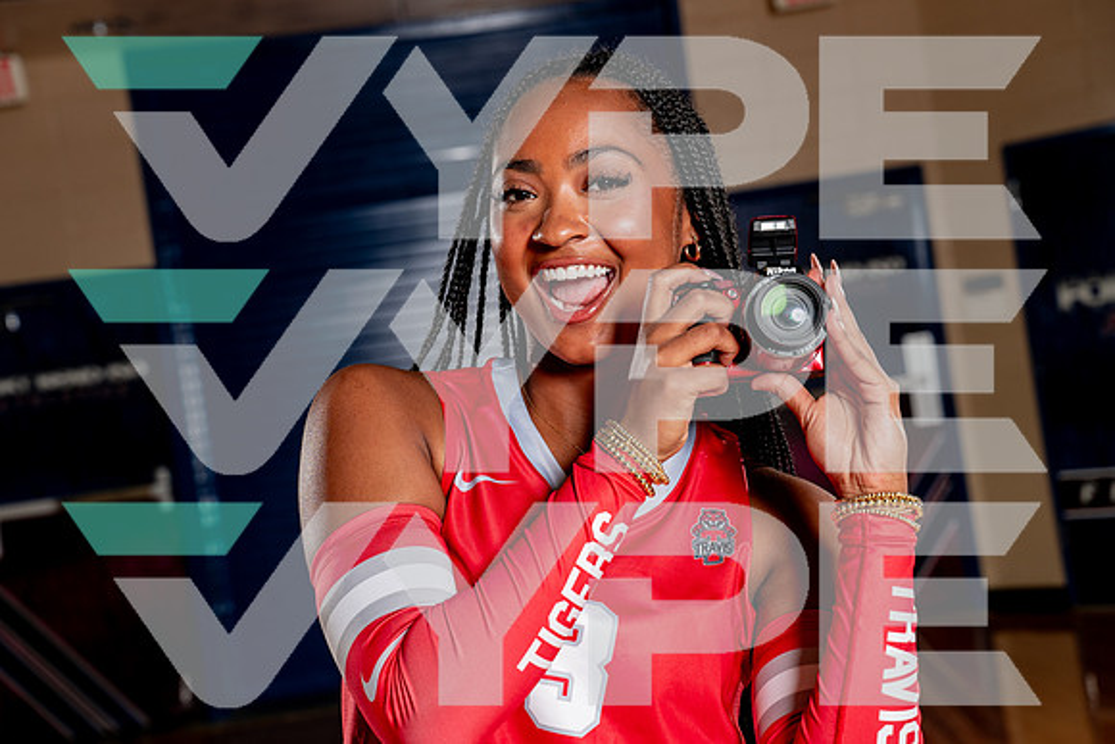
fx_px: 2168
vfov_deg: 19.5
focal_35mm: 70
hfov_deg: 28.8
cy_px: 372
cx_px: 558
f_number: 5.6
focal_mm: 70
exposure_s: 1/250
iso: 200
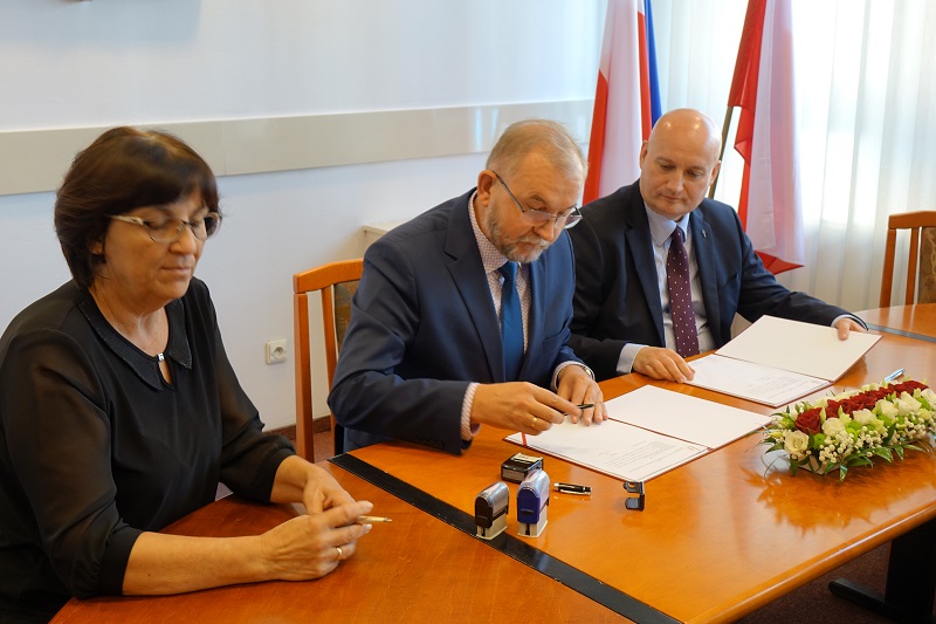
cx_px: 468
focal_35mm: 42
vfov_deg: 31.9
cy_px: 312
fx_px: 1092
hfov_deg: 46.4
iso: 250
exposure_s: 1/50
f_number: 2.8
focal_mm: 15.45
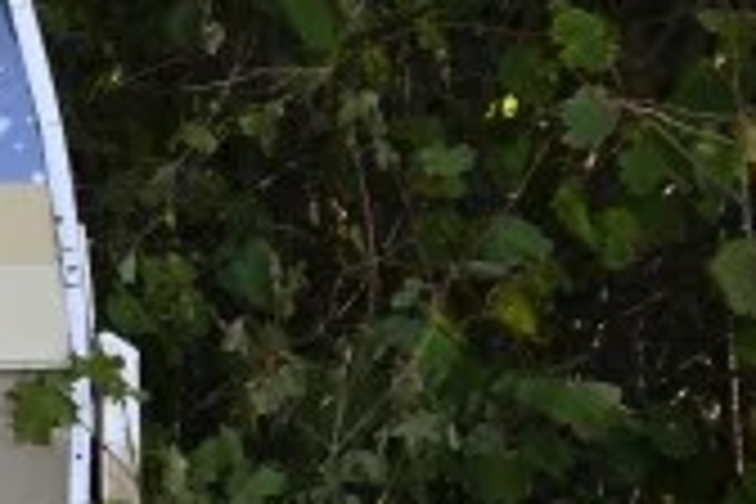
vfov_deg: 4.5
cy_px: 351
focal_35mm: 308
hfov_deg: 6.2
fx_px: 6467
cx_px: -1480
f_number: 5.6
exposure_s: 1/250
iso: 200
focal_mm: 48
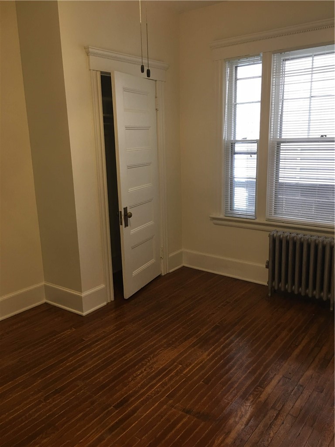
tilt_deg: -11.1
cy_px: 224
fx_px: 374
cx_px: 168
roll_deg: +0.0
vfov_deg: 61.7
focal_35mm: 29
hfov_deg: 48.2
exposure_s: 1/15
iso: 32
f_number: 2.2
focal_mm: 4.15
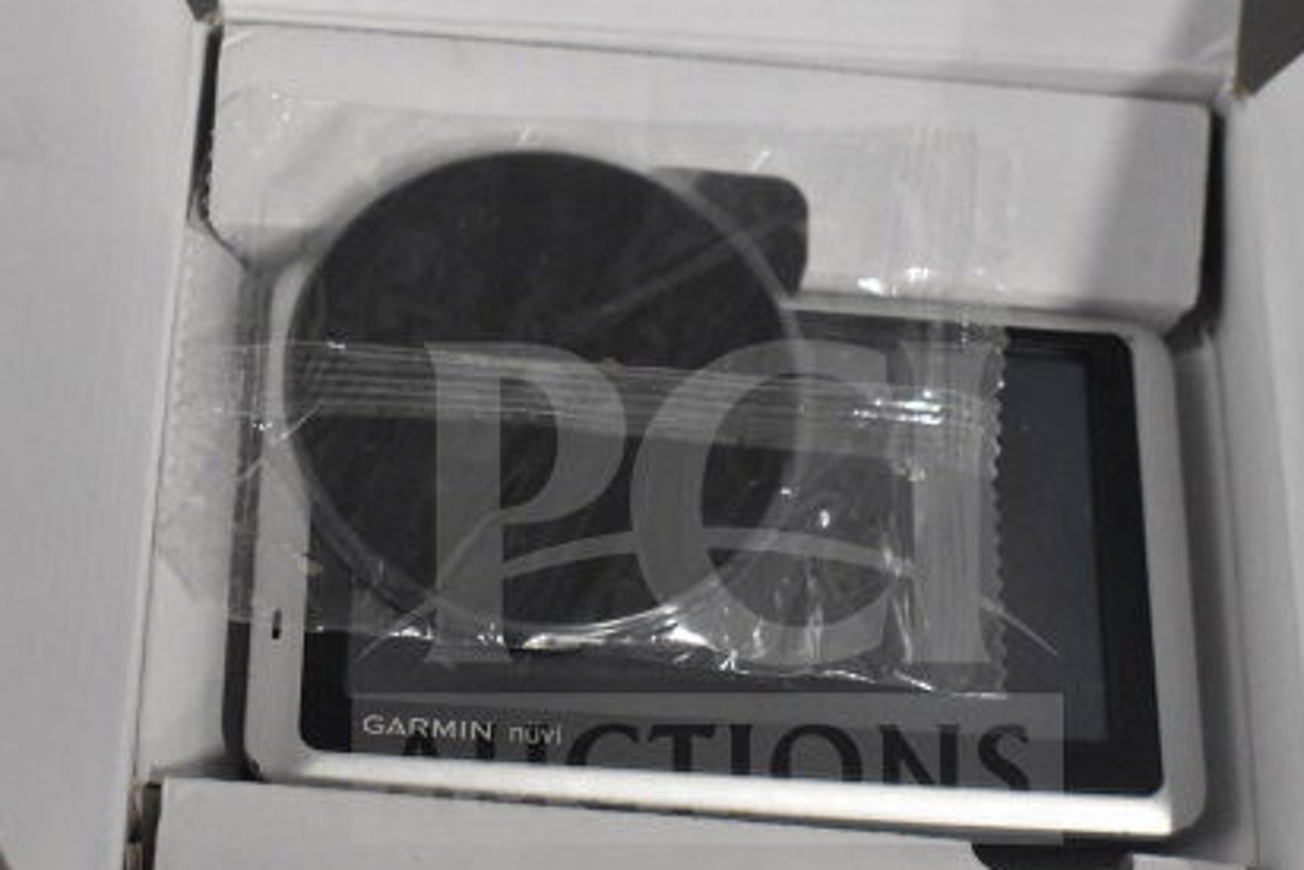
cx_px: 706
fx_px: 2899
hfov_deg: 25.3
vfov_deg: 17.0
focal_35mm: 80
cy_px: 593
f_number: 4.8
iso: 5600
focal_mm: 36
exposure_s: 1/60
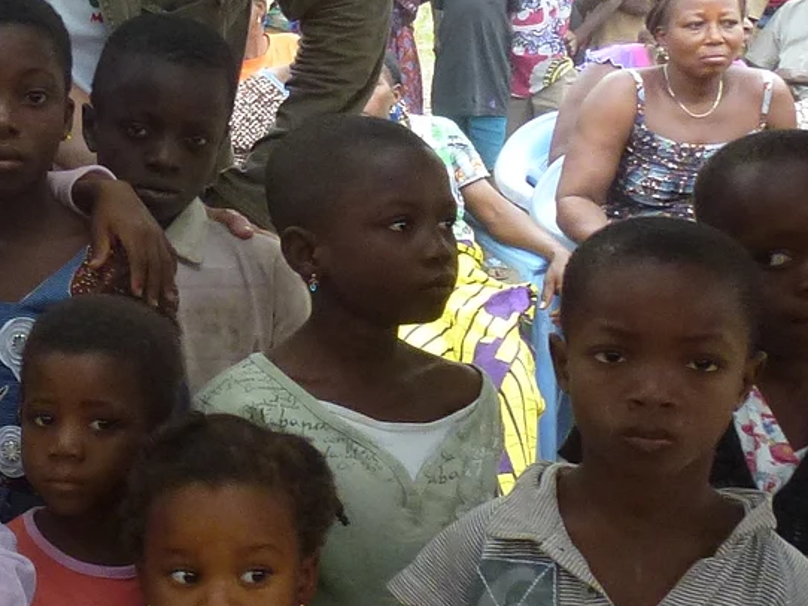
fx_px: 1985
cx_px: -334
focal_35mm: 85
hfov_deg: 20.4
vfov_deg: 17.4
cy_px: 329
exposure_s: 1/60
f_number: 3.3
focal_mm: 4.3
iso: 200
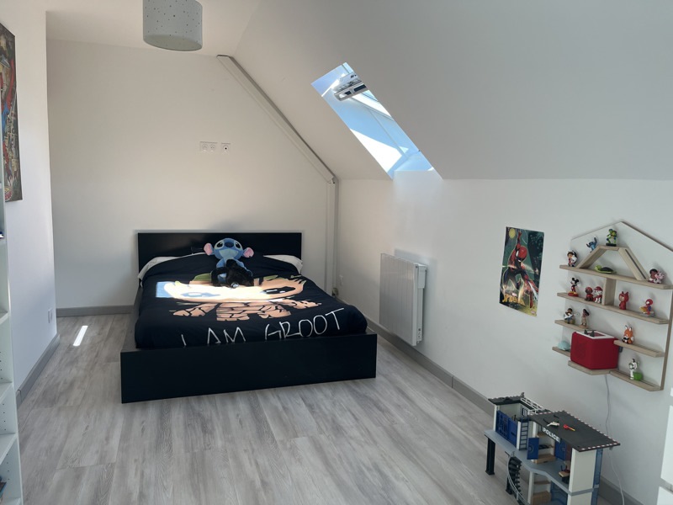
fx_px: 505
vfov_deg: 53.1
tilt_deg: -8.0
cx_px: 336
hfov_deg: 67.3
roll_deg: -1.2
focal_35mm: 26
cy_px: 252
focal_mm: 5.1
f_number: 1.6
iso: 40
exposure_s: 1/240
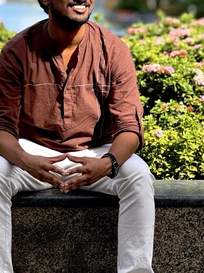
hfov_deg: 8.8
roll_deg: -0.5
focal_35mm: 168
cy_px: 35
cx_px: 61
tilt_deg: -1.1
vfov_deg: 11.7
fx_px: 1321
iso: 25
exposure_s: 1/861
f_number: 2.8
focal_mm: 9
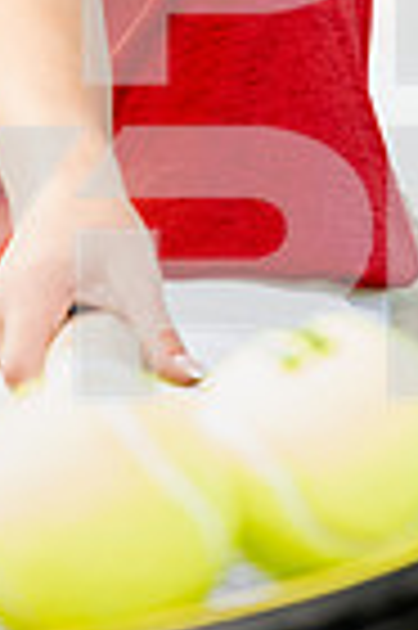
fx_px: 3422
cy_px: -50
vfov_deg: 10.4
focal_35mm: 196
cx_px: 31
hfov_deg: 7.0
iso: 100
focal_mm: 61
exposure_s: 1/250
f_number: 4.5
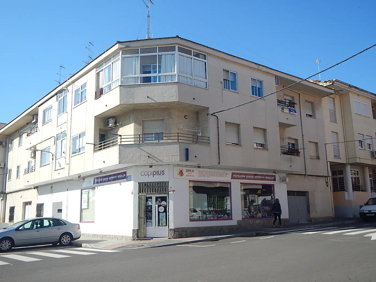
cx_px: 188
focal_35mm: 33
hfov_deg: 55.4
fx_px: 358
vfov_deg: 42.9
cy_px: 141
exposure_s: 1/800
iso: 125
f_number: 3.9
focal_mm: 5.9
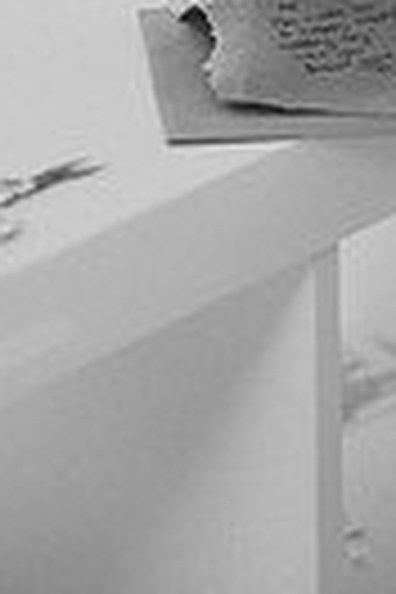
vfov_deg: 7.0
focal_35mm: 290
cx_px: 398
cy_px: -230
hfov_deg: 4.7
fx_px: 4785
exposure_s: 1/4000
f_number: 1.8
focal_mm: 85
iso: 220
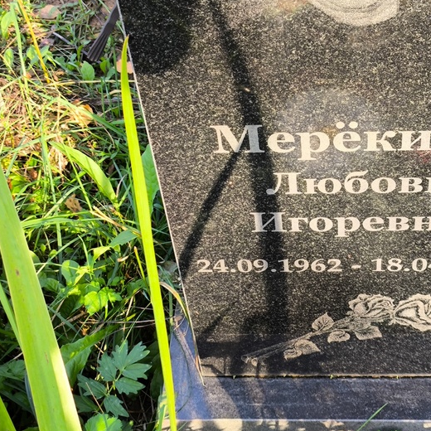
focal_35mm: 68
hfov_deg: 25.3
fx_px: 958
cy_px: 187
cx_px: 279
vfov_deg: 25.3
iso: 64
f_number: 1.7
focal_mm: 4.71
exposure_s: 1/100
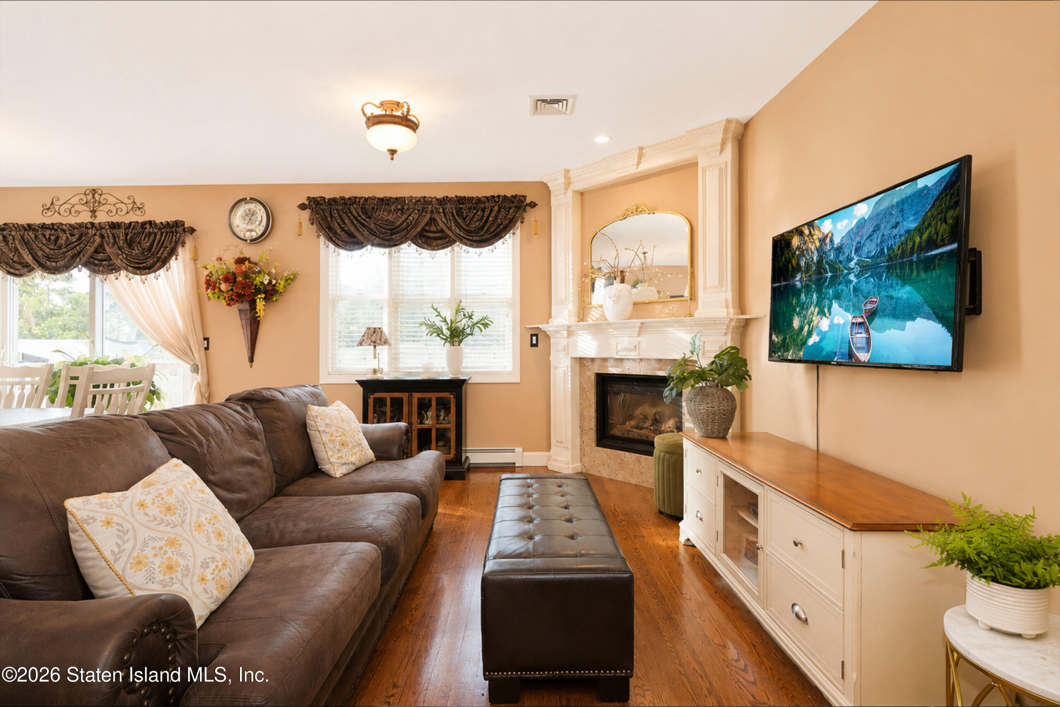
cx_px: 530
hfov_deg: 96.7
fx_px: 471
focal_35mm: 16
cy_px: 354
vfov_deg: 73.8
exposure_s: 1/160
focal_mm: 16
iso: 1250
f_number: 4
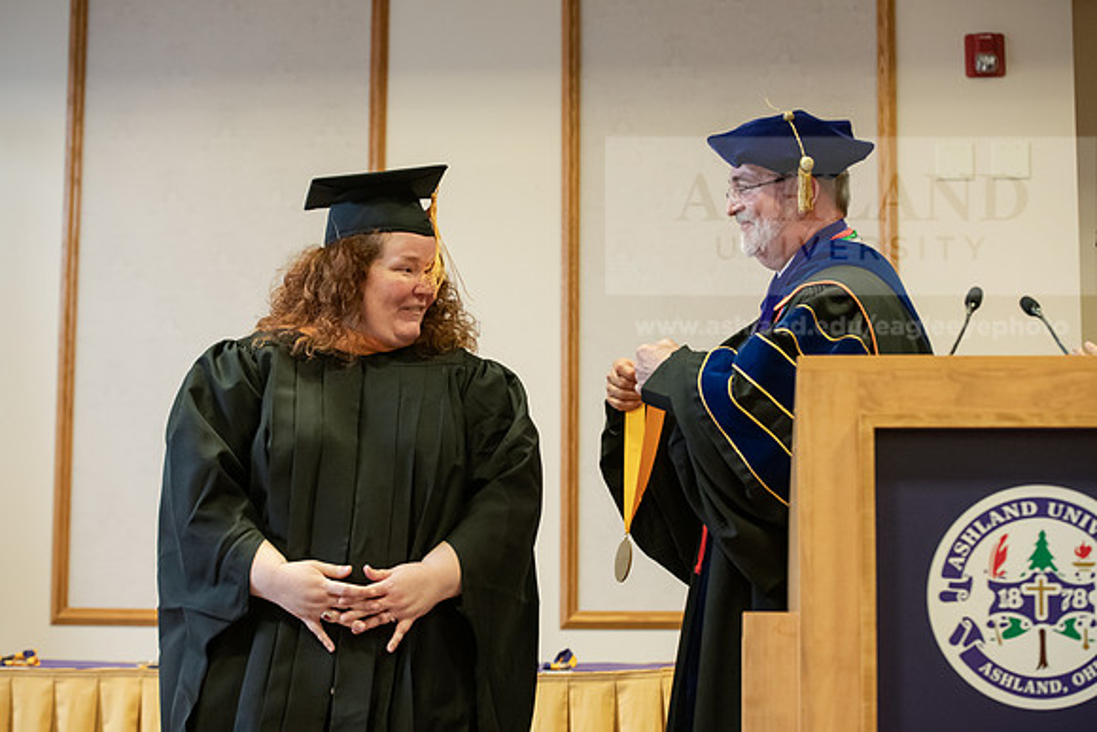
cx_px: 548
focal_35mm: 70
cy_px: 366
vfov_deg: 19.5
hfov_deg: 28.8
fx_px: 2133
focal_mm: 70
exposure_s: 1/200
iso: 3200
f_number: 4
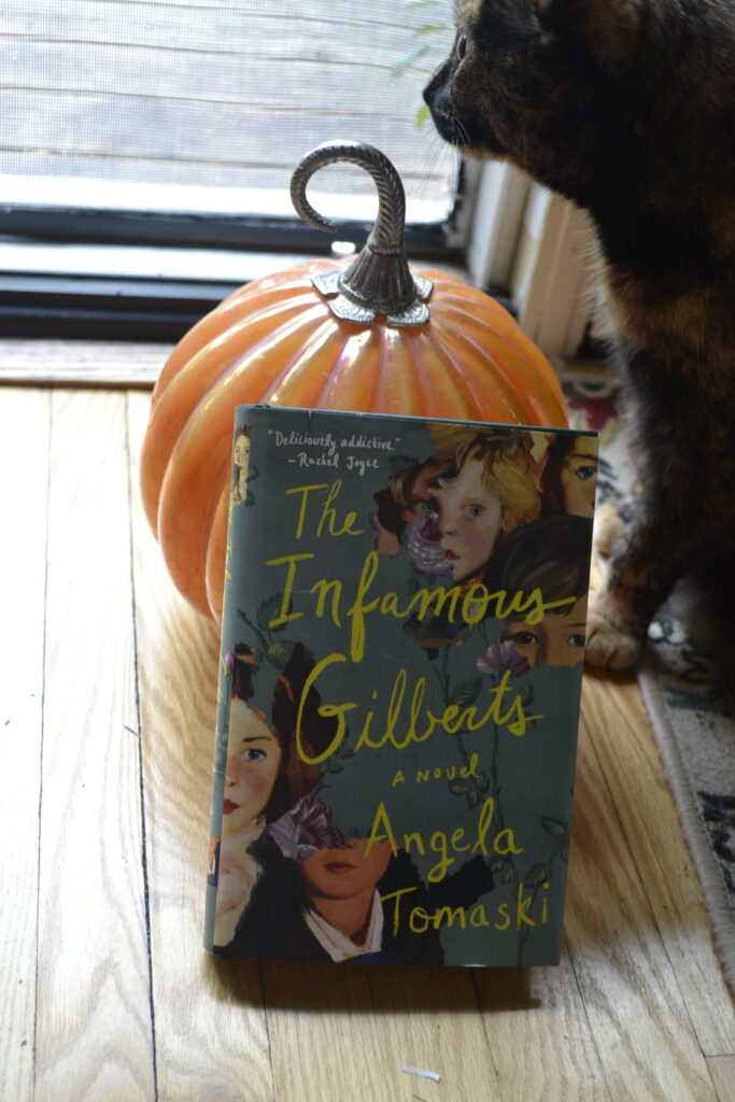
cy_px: 551
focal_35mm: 48
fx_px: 1469
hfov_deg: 28.1
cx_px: 368
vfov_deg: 41.1
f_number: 4.8
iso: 400
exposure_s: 1/13
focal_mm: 32
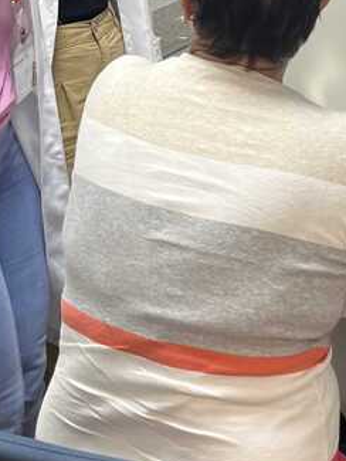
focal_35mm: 96
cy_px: -75
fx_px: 1279
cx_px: 330
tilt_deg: -8.4
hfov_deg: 15.2
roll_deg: +2.0
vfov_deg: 19.4
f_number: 1.6
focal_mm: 5.1
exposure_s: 1/60
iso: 80
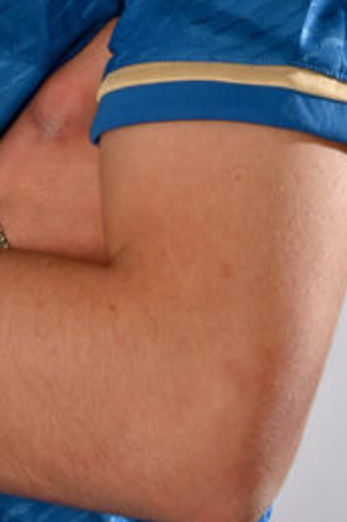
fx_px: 4305
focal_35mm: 297
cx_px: -108
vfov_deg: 6.9
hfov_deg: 4.6
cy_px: -204
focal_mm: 75
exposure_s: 1/125
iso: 125
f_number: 11
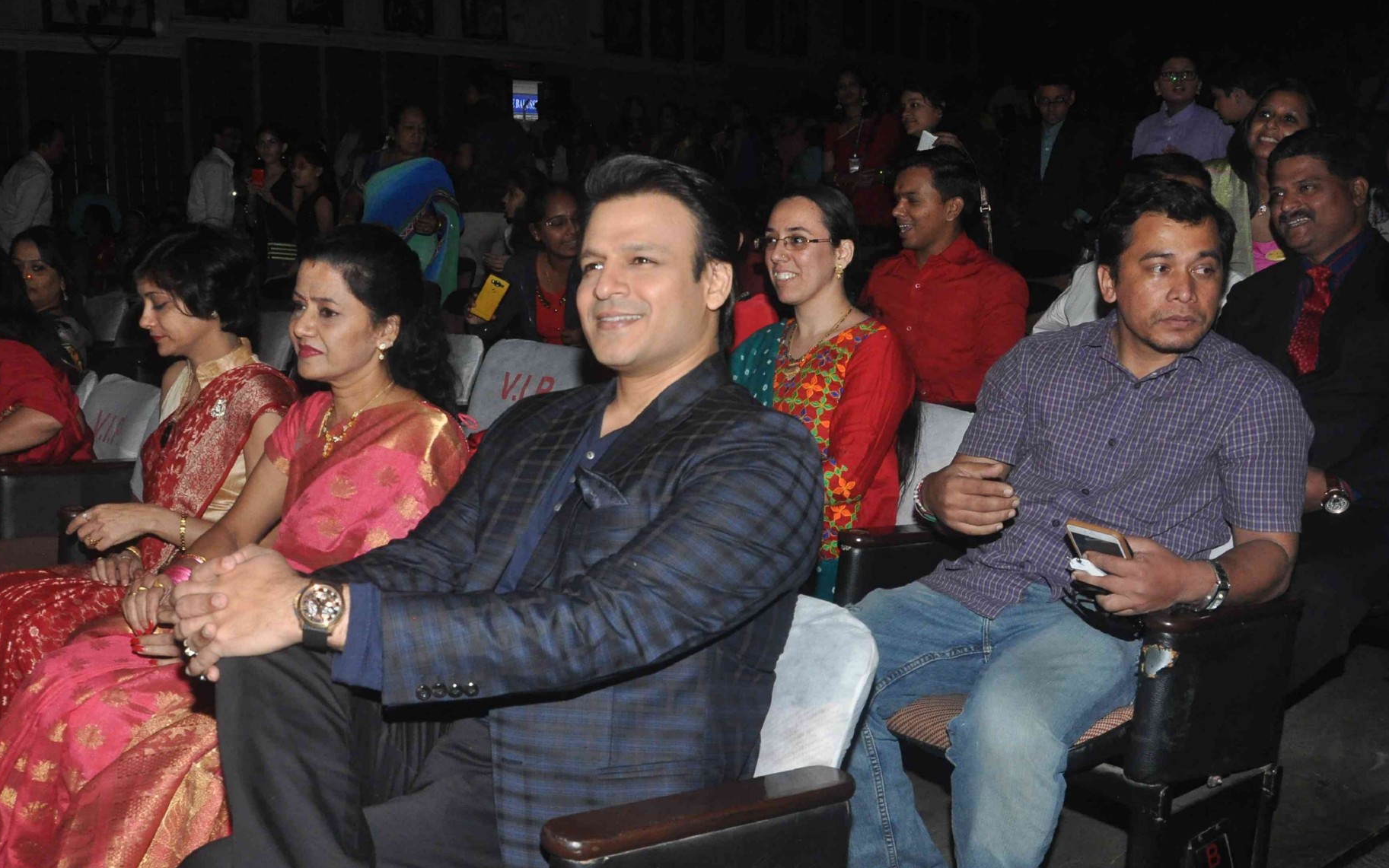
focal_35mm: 34
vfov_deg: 37.3
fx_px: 1287
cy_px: 417
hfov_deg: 56.5
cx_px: 609
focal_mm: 18
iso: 1000
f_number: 9
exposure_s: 1/160
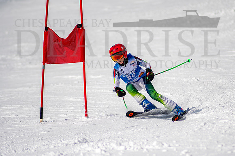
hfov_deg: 3.8
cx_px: 142
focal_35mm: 545
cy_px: 84
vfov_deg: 2.5
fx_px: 3561
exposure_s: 1/6400
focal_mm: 300
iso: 100
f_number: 2.8
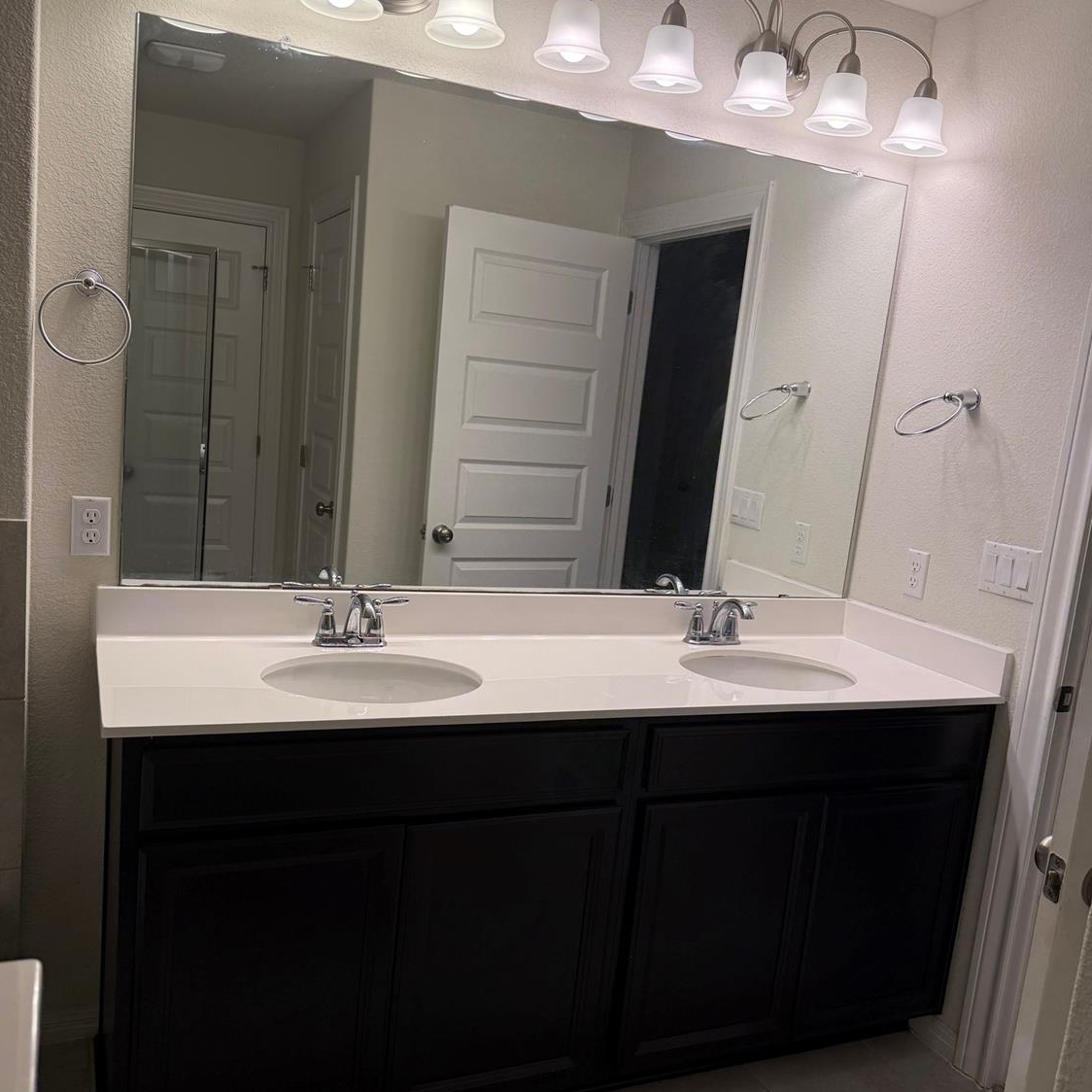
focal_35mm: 29
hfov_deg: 55.6
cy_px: 567
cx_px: 548
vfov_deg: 55.6
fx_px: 1035
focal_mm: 6.76
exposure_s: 1/285
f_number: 1.78
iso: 100
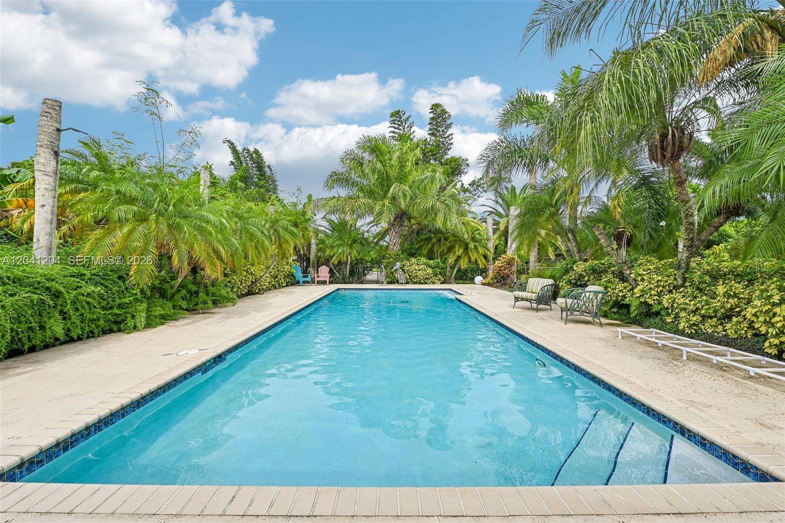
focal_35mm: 14
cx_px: 392
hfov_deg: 104.3
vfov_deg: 81.2
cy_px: 262
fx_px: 305
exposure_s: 1/400
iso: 100
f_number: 6.3
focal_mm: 14
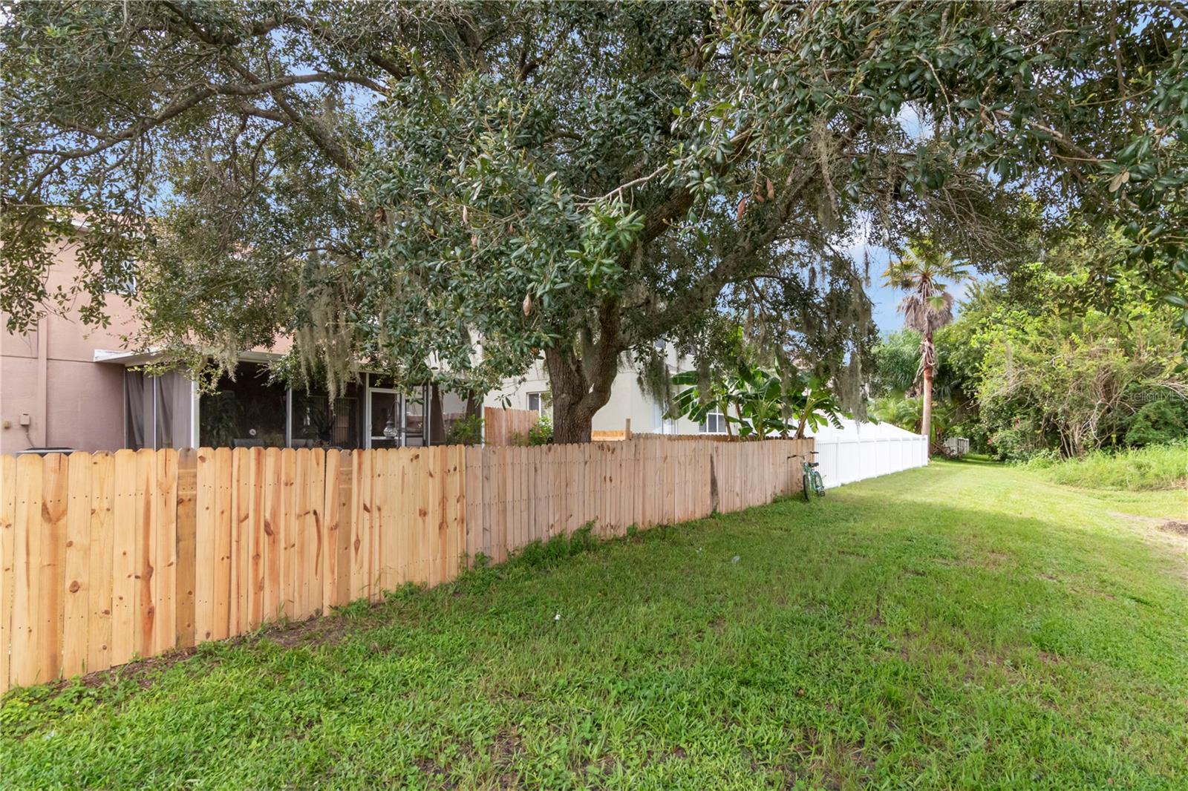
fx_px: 544
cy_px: 396
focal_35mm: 16
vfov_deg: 72.0
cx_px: 594
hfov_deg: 95.0
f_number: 10
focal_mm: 11
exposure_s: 1/160
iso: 800
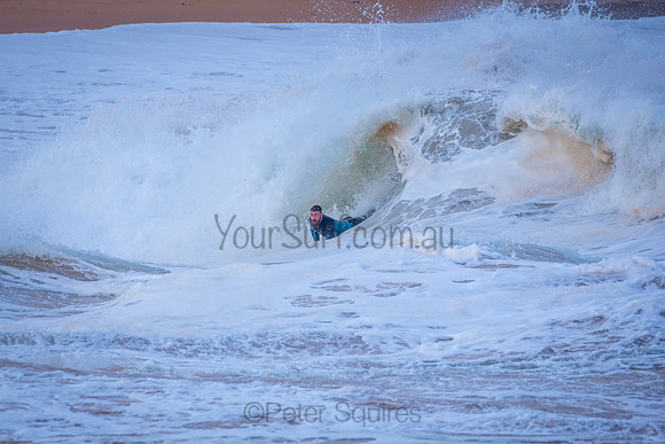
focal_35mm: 750
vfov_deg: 1.8
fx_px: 13857
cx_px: 332
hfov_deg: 2.7
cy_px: 222
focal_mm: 500
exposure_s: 1/640
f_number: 6.3
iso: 200
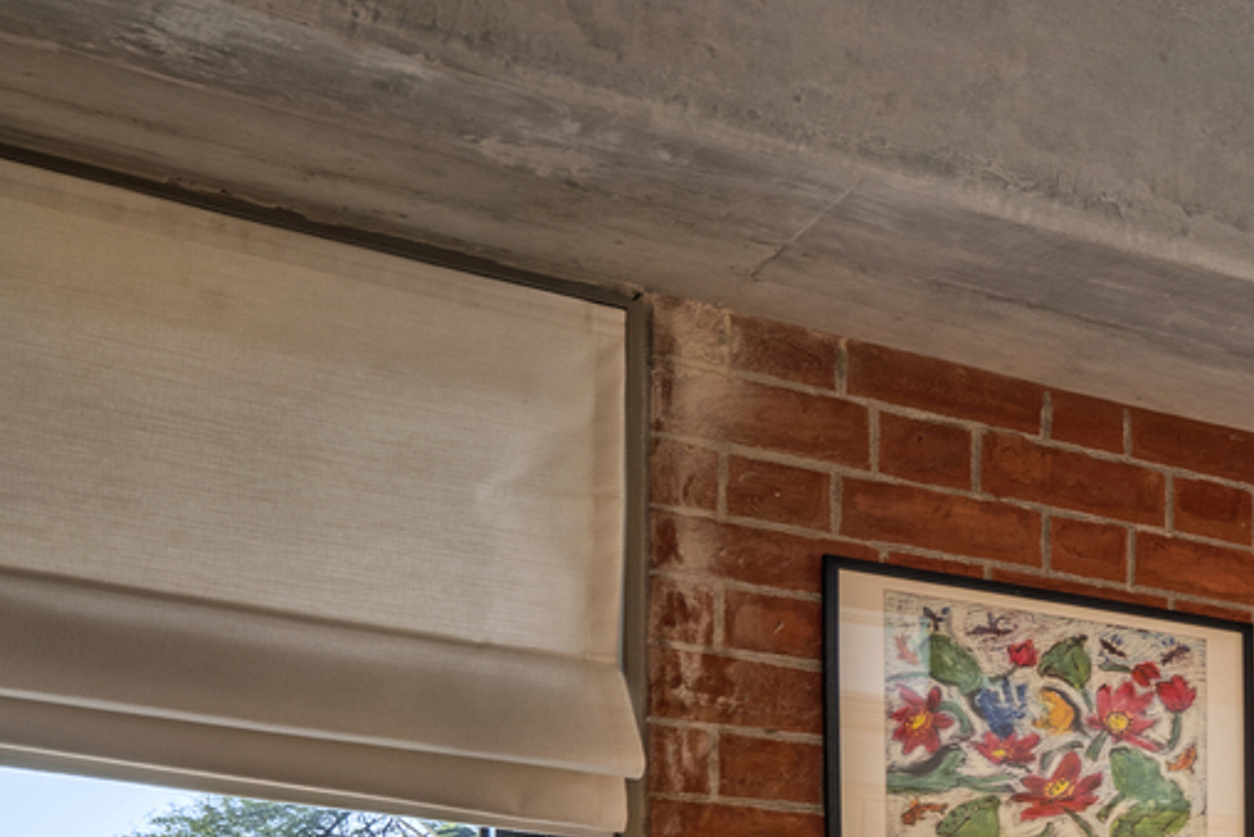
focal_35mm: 63
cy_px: 1137
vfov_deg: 19.6
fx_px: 2195
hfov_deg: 21.6
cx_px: 2219
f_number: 9
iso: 100
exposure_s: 1/30
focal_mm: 16
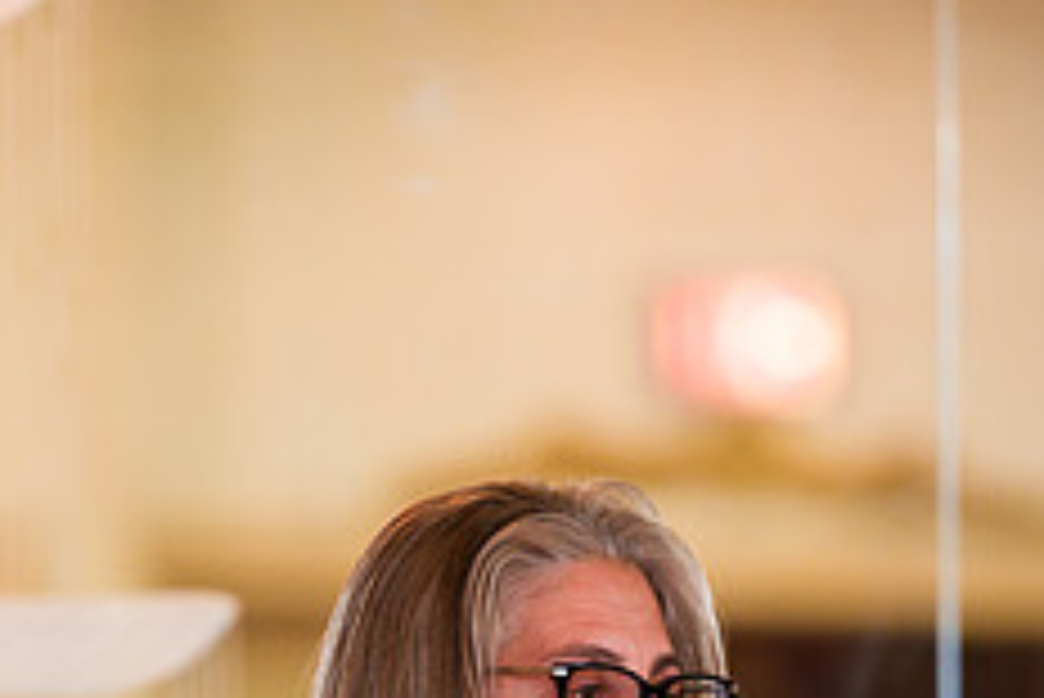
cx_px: 627
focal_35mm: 537
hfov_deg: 3.8
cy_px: 861
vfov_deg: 2.6
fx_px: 15582
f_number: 3.2
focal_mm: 200
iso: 1250
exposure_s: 1/200
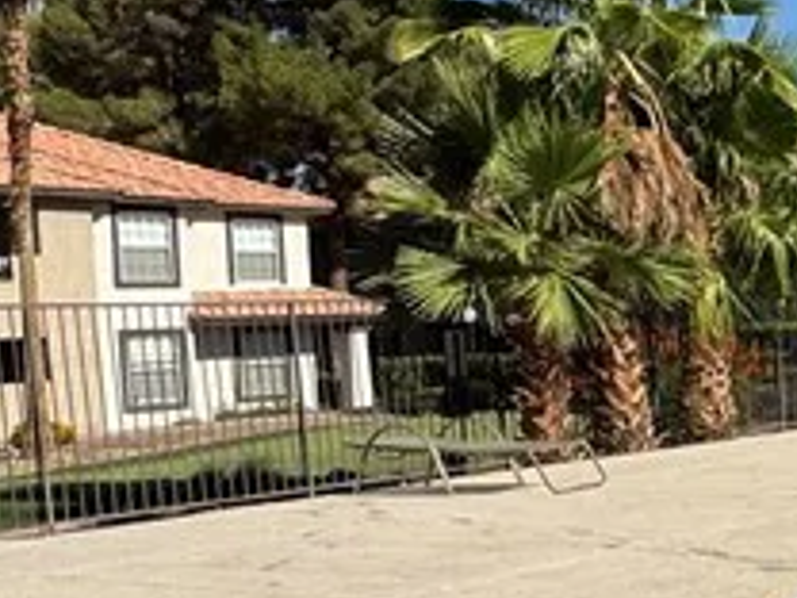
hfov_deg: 24.8
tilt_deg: -5.4
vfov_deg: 21.2
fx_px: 1589
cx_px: 1008
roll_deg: +1.3
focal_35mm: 69
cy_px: 437
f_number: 2.2
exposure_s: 1/3247
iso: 50
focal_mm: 2.22
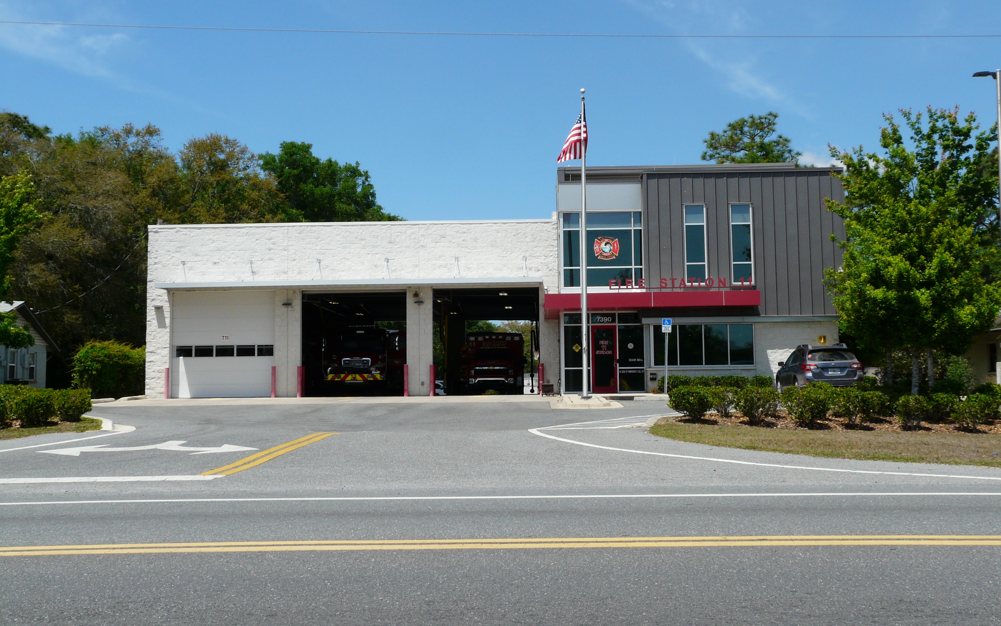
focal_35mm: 47
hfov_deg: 42.6
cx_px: 504
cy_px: 258
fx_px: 1282
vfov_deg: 27.4
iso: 100
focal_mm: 7.2
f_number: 6.3
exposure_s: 1/500
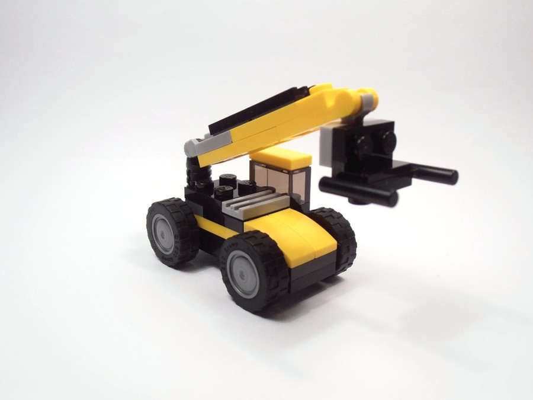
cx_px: 266
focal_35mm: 37
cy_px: 200
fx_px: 570
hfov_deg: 50.1
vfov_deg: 38.7
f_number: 3.9
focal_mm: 6.61
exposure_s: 1/80
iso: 80
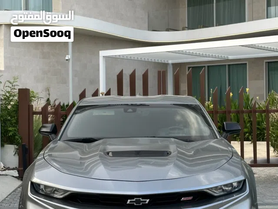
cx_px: 139
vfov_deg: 30.3
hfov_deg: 39.7
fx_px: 385
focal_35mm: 48
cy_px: 104
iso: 64
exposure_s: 1/227
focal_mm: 6.86
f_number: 1.78
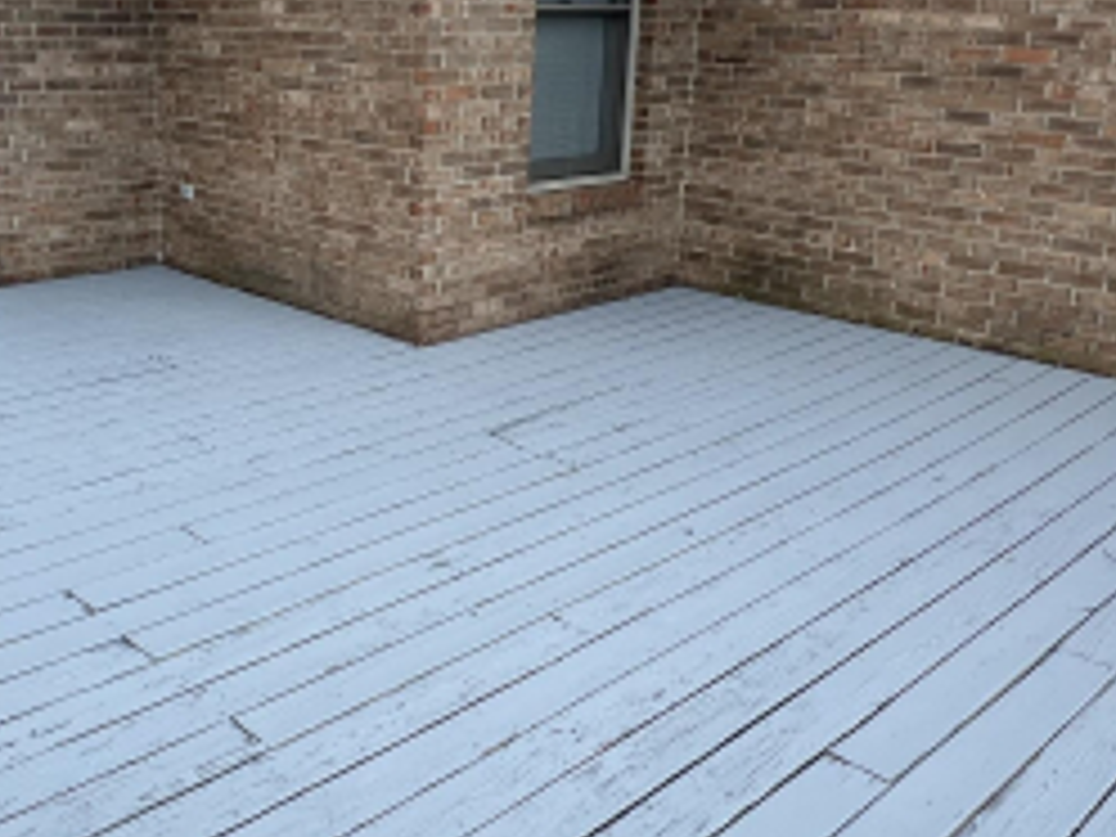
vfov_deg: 40.5
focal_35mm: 35
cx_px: 416
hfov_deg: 52.1
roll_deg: -1.2
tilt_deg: -14.1
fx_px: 1128
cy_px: 324
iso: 32
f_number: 1.8
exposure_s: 1/531
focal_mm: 1.57
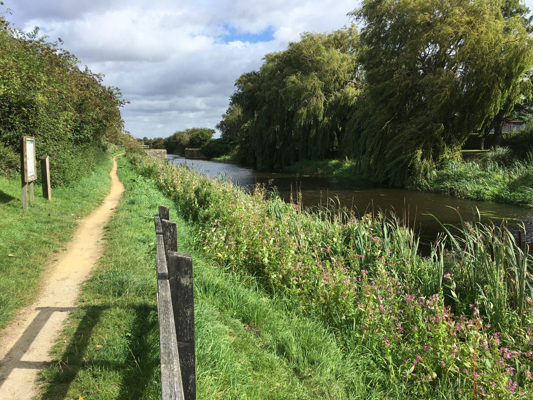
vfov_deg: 48.2
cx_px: 266
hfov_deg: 61.7
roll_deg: +0.3
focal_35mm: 29
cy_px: 200
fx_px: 447
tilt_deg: -6.4
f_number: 2.2
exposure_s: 1/1451
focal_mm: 4.15
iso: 25
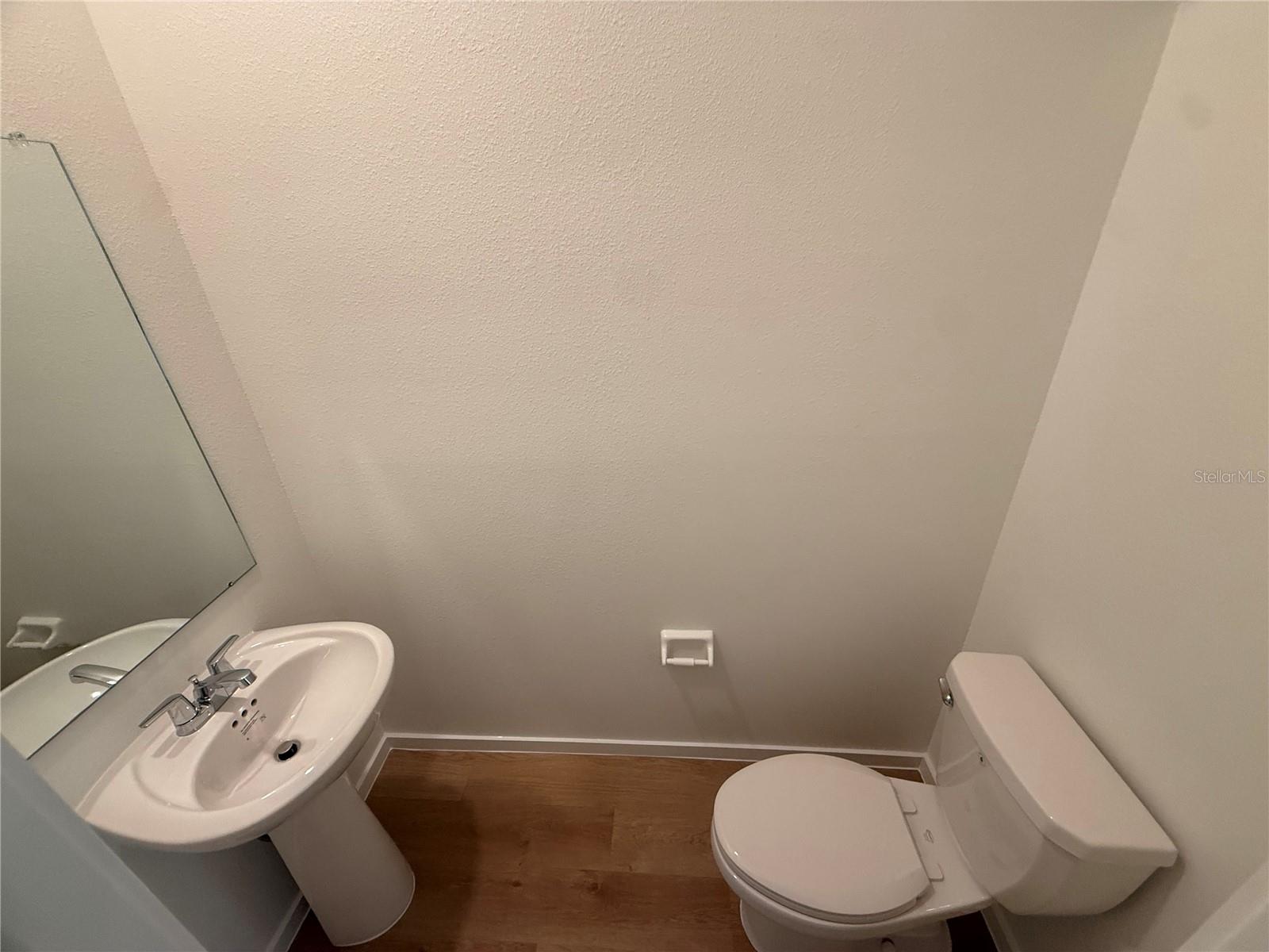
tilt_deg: -27.7
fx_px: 513
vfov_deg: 85.7
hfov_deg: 102.1
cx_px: 634
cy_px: 476
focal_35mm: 14
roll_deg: +3.2
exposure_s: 1/120
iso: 200
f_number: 2.2
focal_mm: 2.22
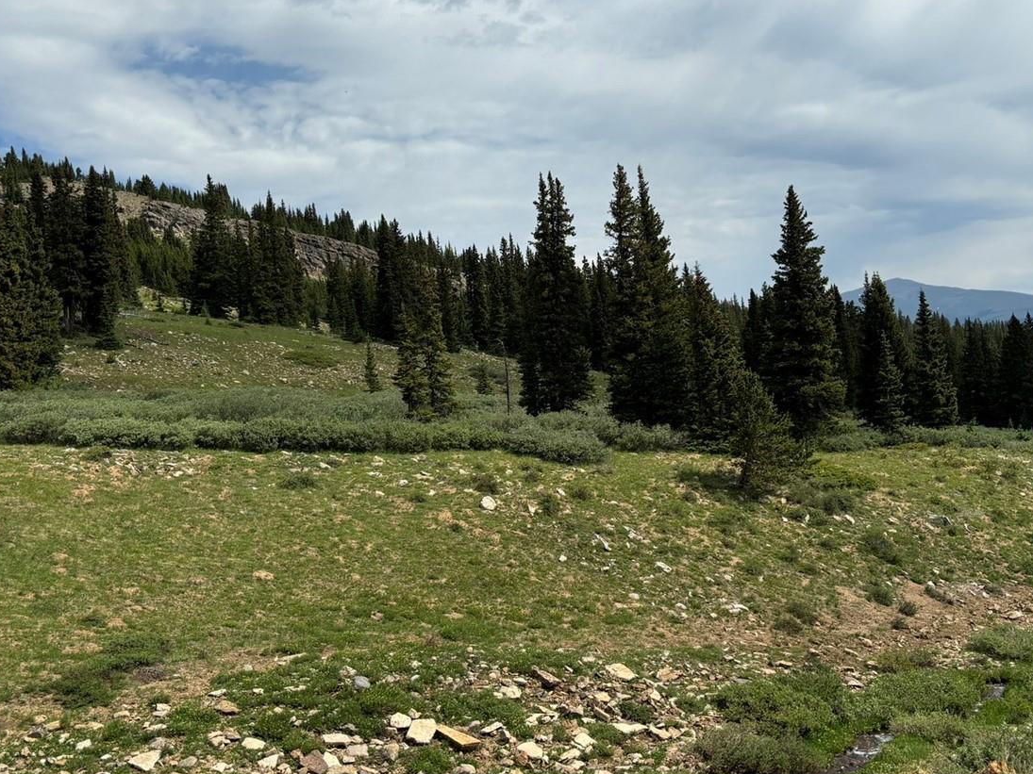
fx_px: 1134
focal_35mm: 38
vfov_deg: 37.7
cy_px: 353
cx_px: 548
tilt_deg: +0.0
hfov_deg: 49.0
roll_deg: +5.0
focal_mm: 5.96
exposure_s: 1/5348
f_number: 1.6
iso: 50
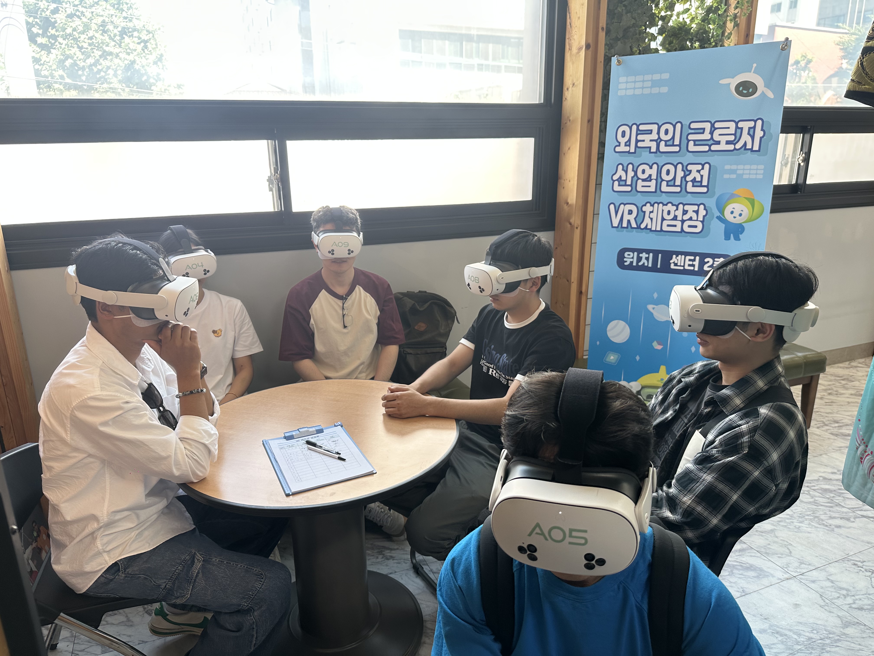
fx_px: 606
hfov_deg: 71.6
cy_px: 328
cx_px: 437
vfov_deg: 56.8
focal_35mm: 24
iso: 80
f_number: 1.78
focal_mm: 6.86
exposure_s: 1/120
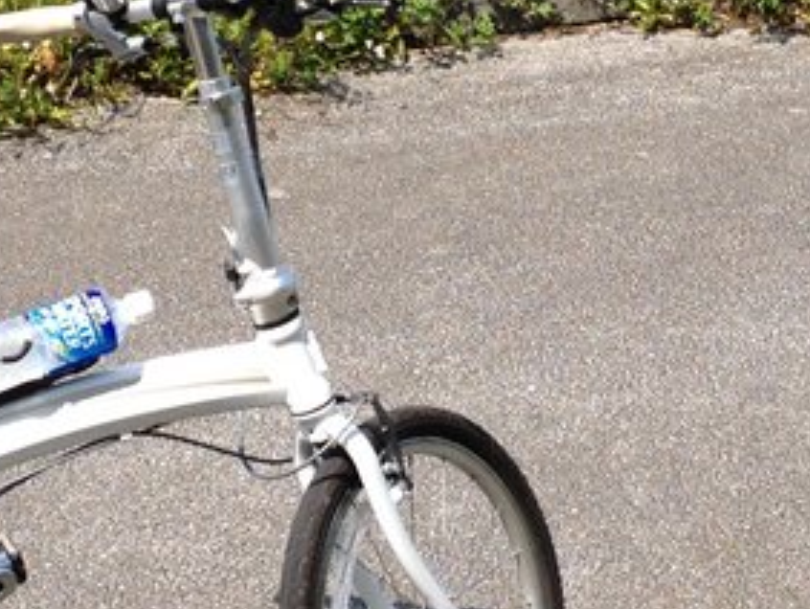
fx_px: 2974
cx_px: 416
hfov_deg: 15.5
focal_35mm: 127
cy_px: 172
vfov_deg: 11.7
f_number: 2.4
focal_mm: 4.28
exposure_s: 1/1493
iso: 50
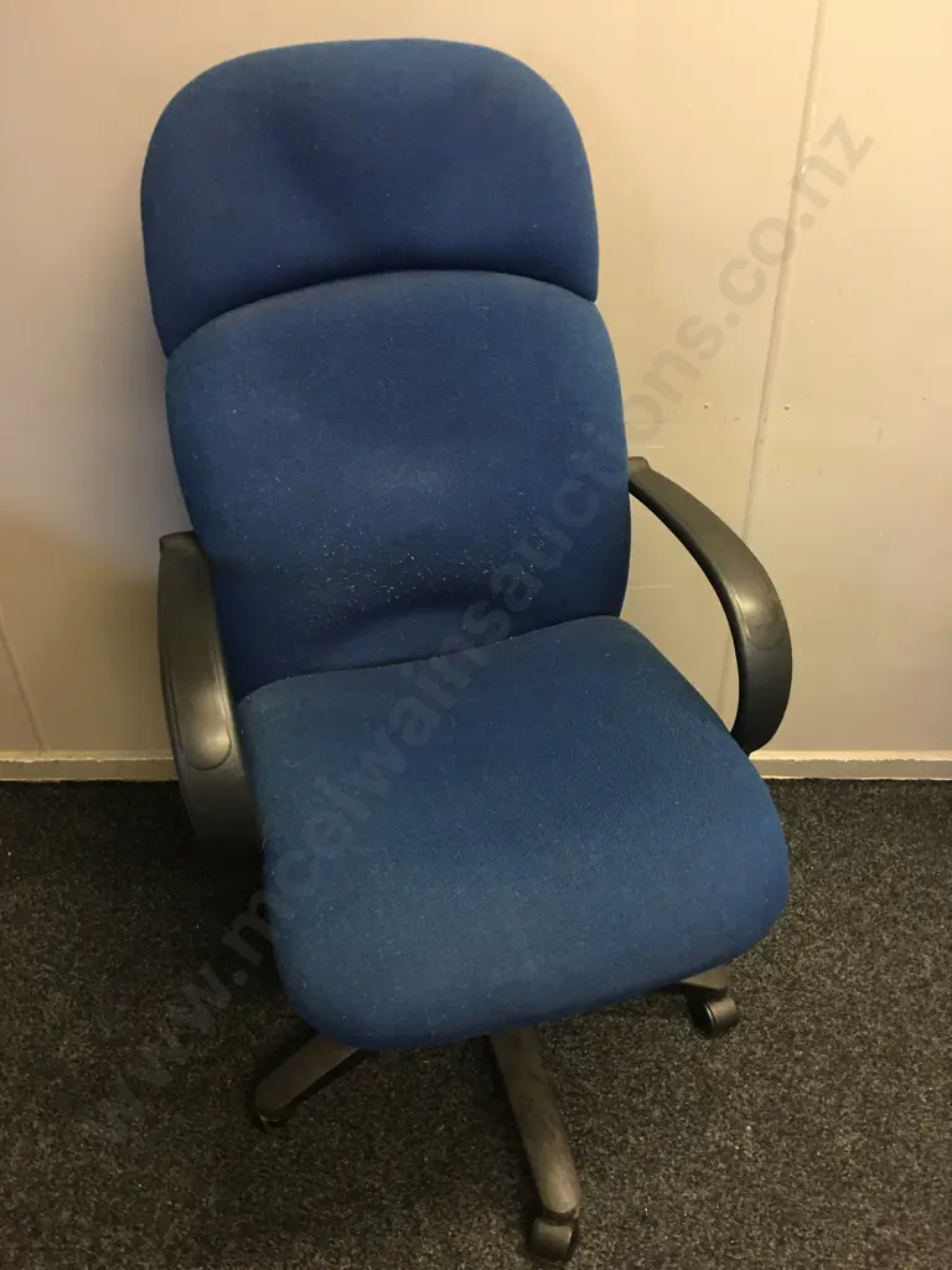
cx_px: 476
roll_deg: -0.2
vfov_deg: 61.7
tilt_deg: -33.6
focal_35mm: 29
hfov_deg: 48.2
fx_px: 1063
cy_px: 635
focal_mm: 4.15
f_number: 2.2
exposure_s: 1/17
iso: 100
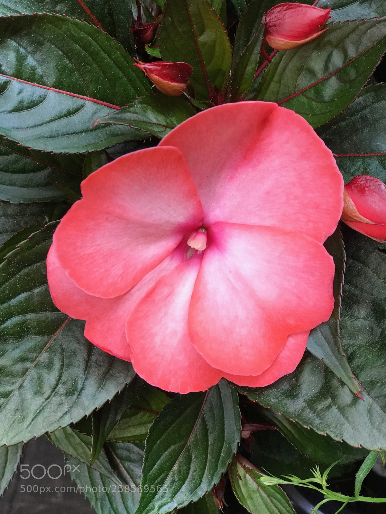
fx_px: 847
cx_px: 193
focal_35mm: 57
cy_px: 257
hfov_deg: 25.7
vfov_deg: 33.8
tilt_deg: -52.9
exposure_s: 1/50
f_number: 2.8
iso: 32
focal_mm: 6.6
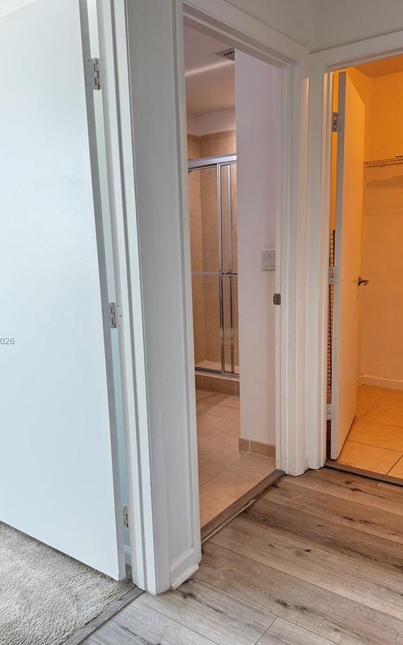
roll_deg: +2.4
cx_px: 176
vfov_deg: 64.6
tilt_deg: -12.5
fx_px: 510
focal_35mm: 29
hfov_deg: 43.1
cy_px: 341
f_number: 1.78
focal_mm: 6.76
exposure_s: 1/60
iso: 200
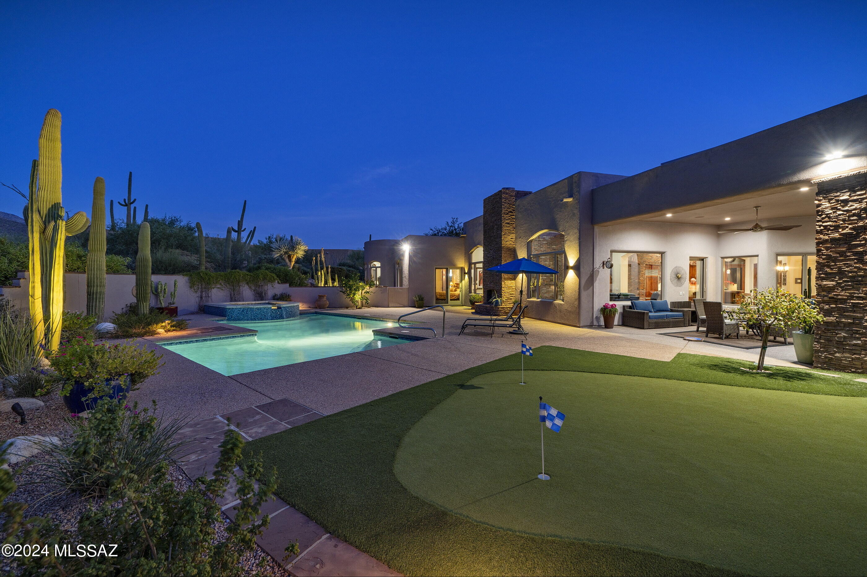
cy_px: 288
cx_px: 434
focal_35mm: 14
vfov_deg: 81.2
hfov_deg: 104.3
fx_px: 337
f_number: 5.6
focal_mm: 14
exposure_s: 1/1.25
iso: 200
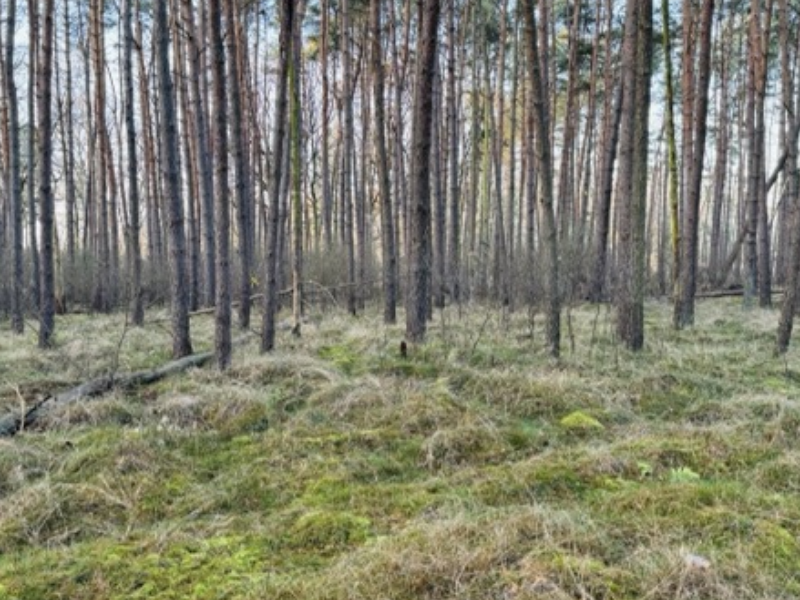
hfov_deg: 52.6
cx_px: 377
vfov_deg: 40.7
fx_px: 809
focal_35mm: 35
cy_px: 314
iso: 200
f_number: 1.78
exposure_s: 1/121
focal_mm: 6.76
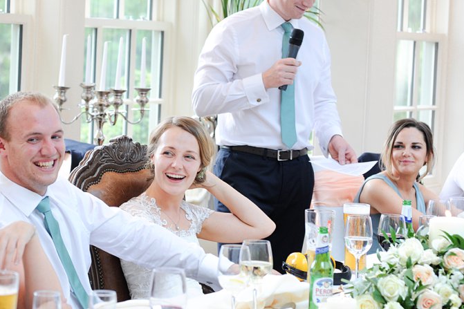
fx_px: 1533
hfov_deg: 17.2
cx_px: 154
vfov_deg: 11.5
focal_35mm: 119
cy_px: 138
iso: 1000
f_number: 5
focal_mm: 85
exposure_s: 1/160
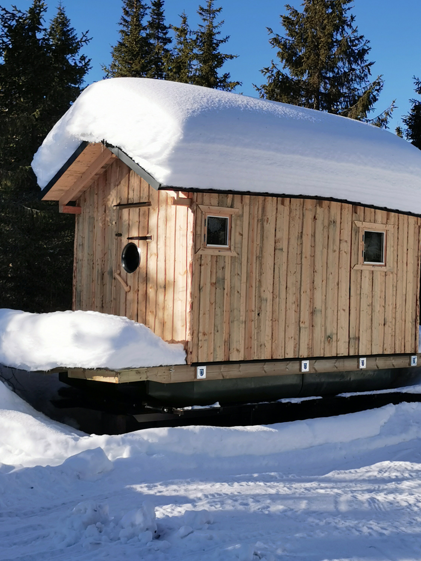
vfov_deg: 33.2
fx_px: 941
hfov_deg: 25.2
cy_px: 250
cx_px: 206
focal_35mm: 58
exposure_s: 1/4975
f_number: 1.6
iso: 50
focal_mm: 5.56
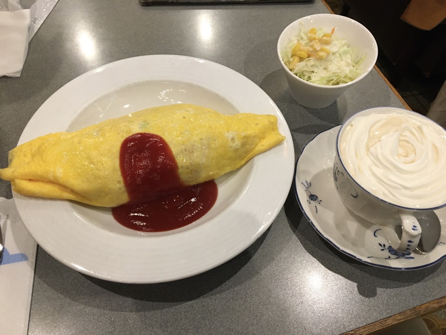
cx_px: 223
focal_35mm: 29
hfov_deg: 61.7
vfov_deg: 48.2
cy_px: 168
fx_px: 374
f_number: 2.2
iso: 125
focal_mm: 4.15
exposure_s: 1/30
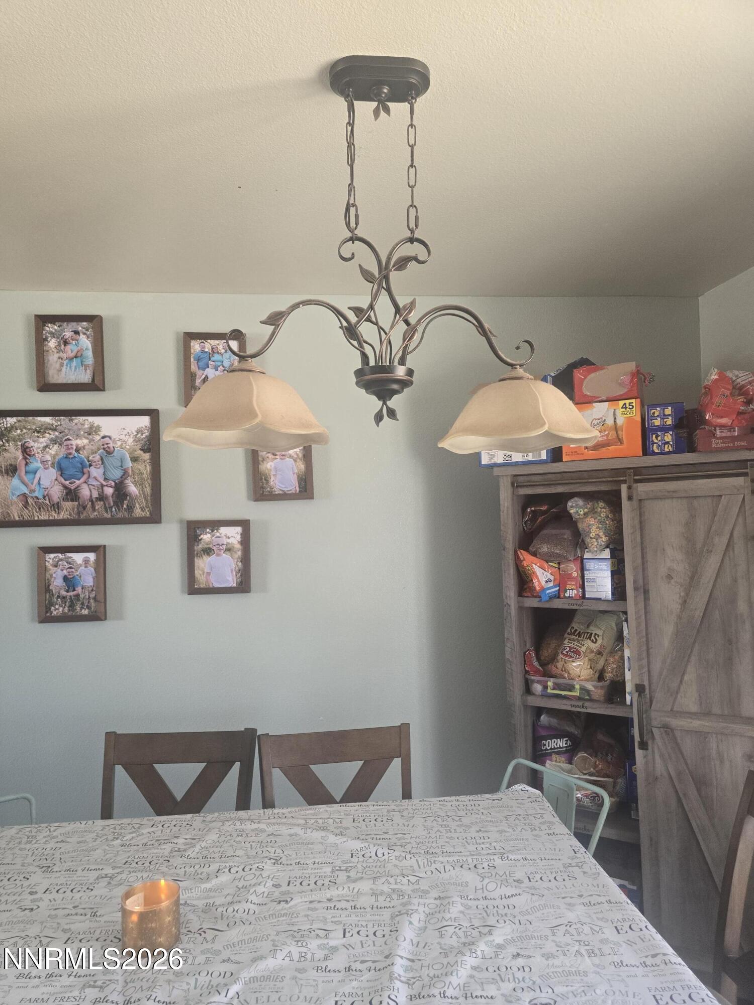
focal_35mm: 23
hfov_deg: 58.9
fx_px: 668
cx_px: 377
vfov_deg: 73.9
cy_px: 502
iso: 250
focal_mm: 6.3
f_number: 1.7
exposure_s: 1/120
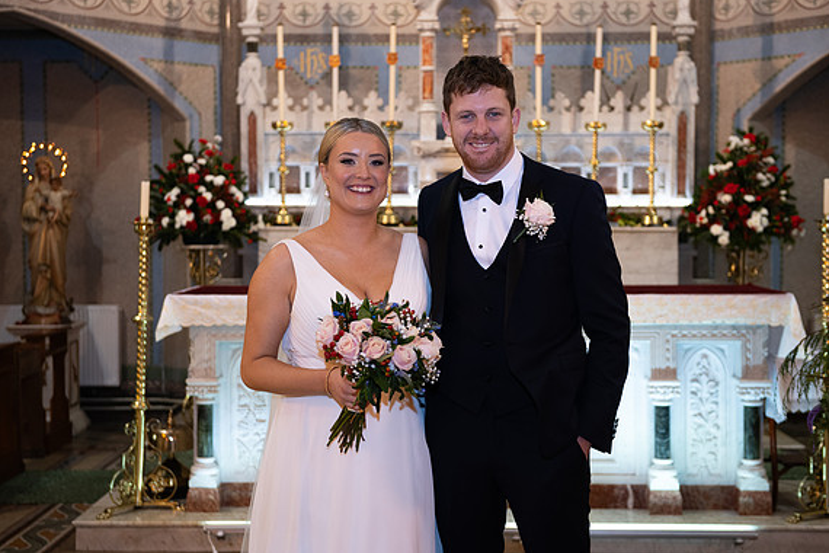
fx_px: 1289
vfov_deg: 24.2
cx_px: 409
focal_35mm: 56
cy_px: 273
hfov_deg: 35.6
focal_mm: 55
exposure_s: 1/160
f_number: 3.5
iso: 640
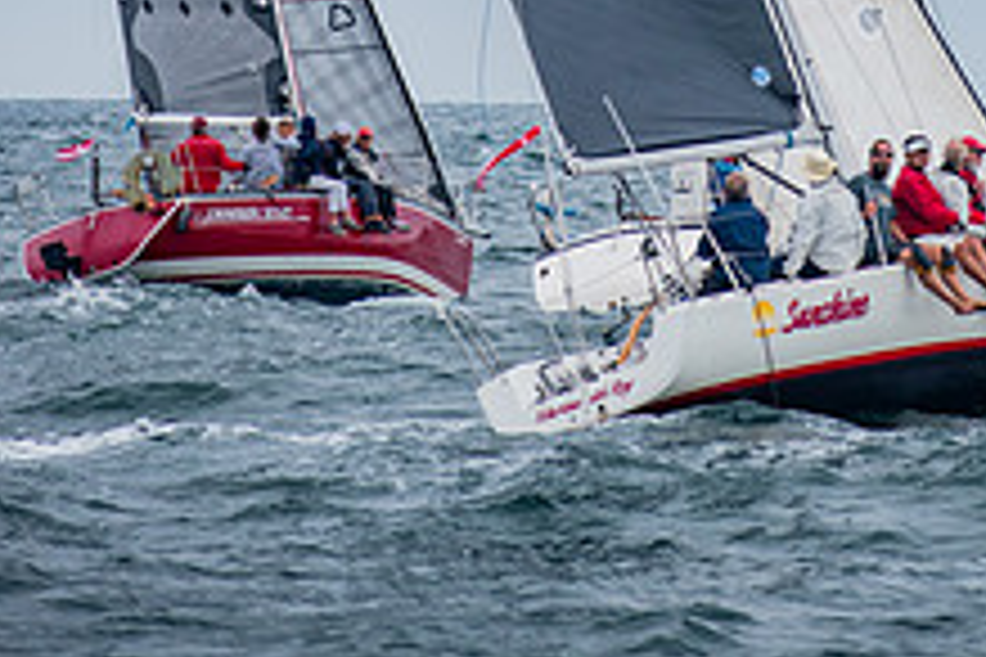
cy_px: -342
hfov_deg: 5.2
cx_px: 671
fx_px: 10955
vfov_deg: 3.4
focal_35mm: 400
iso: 400
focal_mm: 130
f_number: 5.6
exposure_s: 1/500
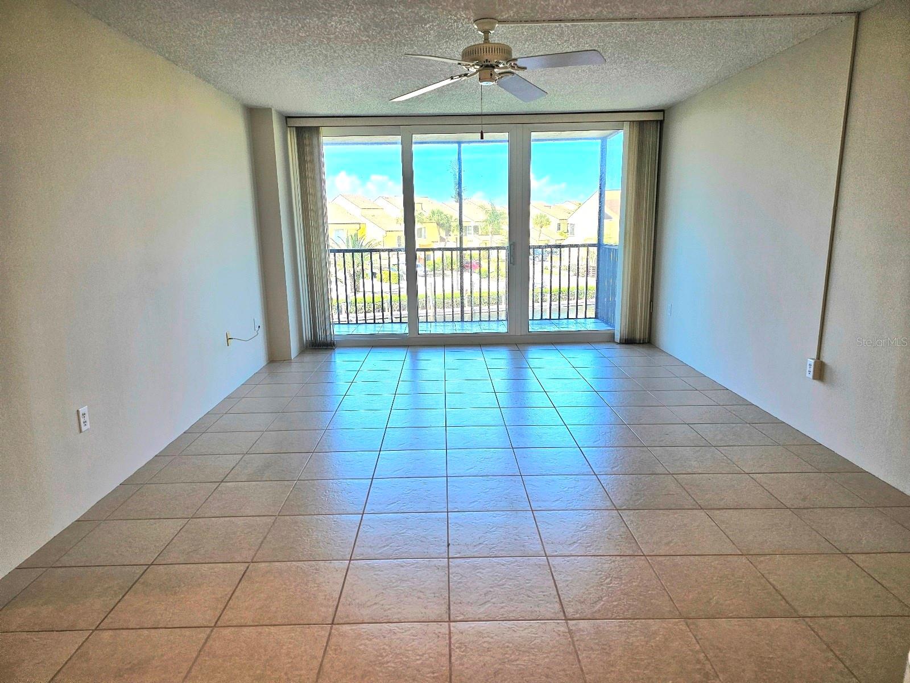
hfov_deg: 73.9
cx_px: 455
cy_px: 342
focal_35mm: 23
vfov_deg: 58.9
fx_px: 605
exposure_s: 1/120
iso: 50
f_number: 1.7
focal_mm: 6.3
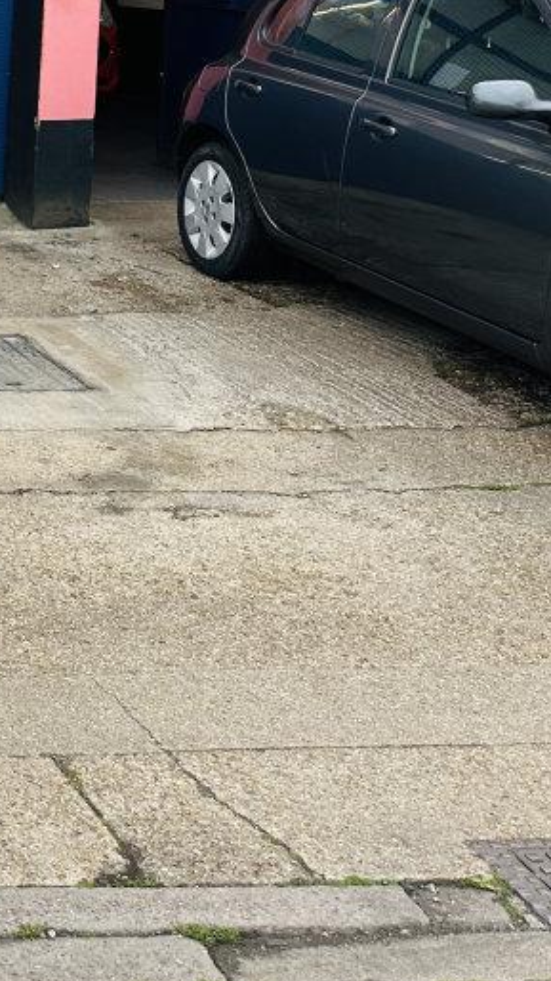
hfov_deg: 15.3
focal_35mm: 61
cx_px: -591
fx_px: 1585
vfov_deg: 33.1
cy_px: 153
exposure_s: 1/196
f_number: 1.78
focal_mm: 6.86
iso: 64
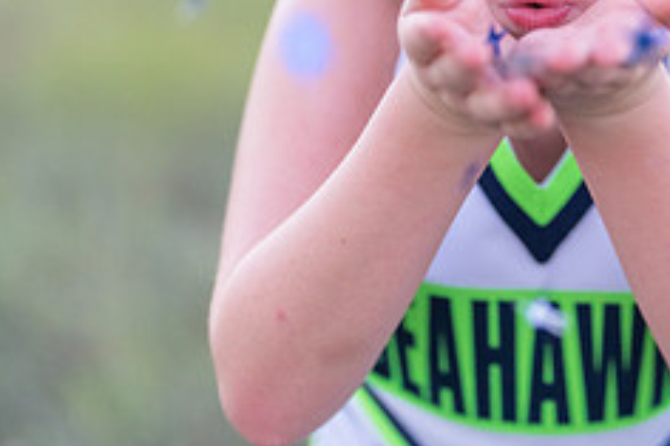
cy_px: 4
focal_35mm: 123
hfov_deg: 16.4
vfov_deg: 11.0
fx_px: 2287
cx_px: 610
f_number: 1.2
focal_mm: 50
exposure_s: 1/1000
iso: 800
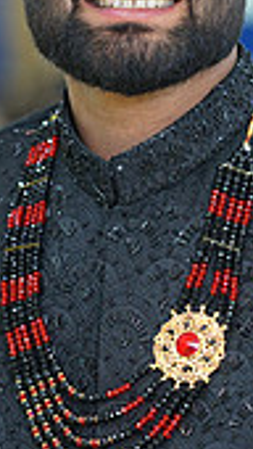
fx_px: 3603
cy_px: 254
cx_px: 109
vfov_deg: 7.1
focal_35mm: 303
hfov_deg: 4.0
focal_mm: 85
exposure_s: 1/160
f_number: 2
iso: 400
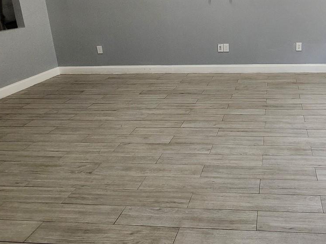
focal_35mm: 28
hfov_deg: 59.1
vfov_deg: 47.2
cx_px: 255
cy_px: 51
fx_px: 264
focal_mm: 1.74
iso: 250
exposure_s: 1/60
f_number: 2.2
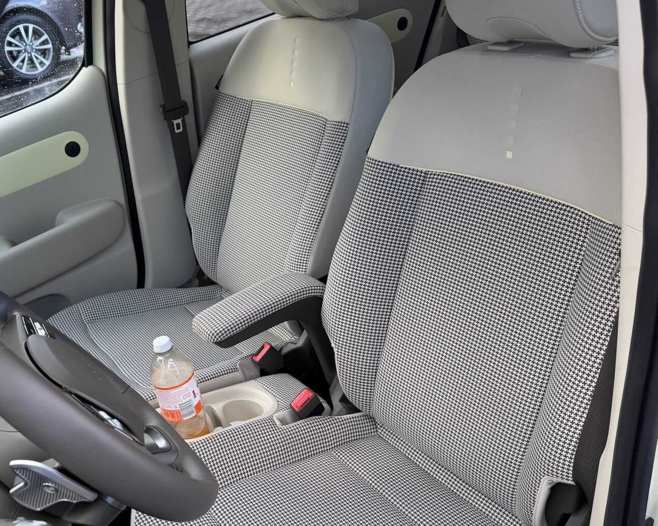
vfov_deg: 42.1
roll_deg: +12.9
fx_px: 682
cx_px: 252
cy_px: 302
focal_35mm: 35
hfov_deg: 51.1
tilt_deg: -31.7
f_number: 1.78
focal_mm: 6.76
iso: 80
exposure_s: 1/121
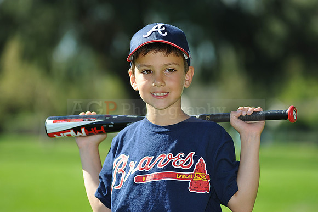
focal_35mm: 180
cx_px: 159
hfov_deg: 11.4
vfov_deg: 7.6
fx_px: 1589
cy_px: 106
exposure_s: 1/800
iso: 200
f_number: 4.5
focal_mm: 180
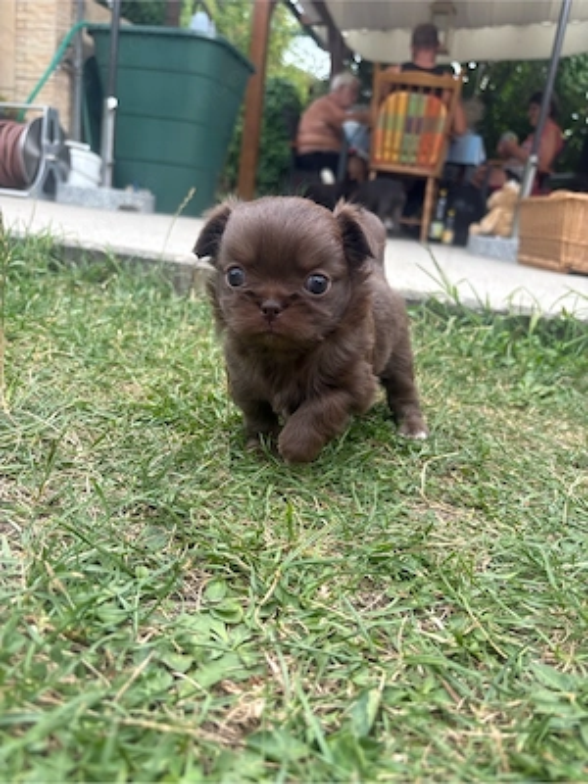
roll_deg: -8.1
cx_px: 294
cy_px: 392
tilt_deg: -15.6
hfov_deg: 53.1
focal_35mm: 26
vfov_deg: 67.3
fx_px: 589
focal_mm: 5.96
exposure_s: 1/255
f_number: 1.6
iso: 40
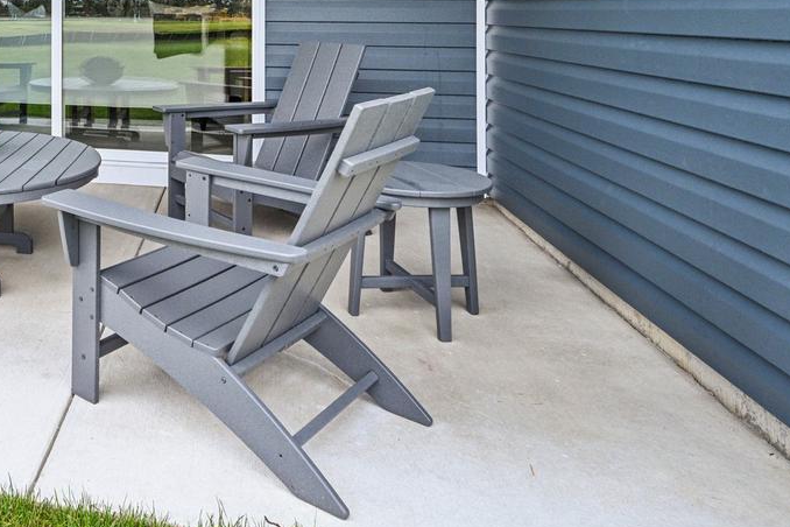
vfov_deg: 35.3
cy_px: 2
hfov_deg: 48.3
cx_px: 41
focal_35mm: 34
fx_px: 746
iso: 800
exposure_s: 1/200
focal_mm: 16
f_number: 8
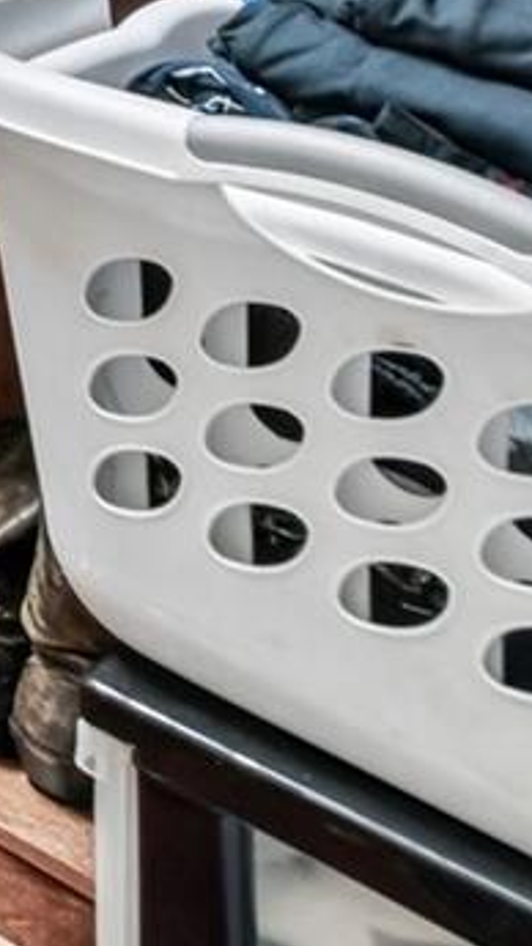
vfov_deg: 24.6
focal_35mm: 68
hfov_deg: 10.3
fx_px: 1706
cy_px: -444
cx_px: -1198
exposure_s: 1/1.67
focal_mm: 14
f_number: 8
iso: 400
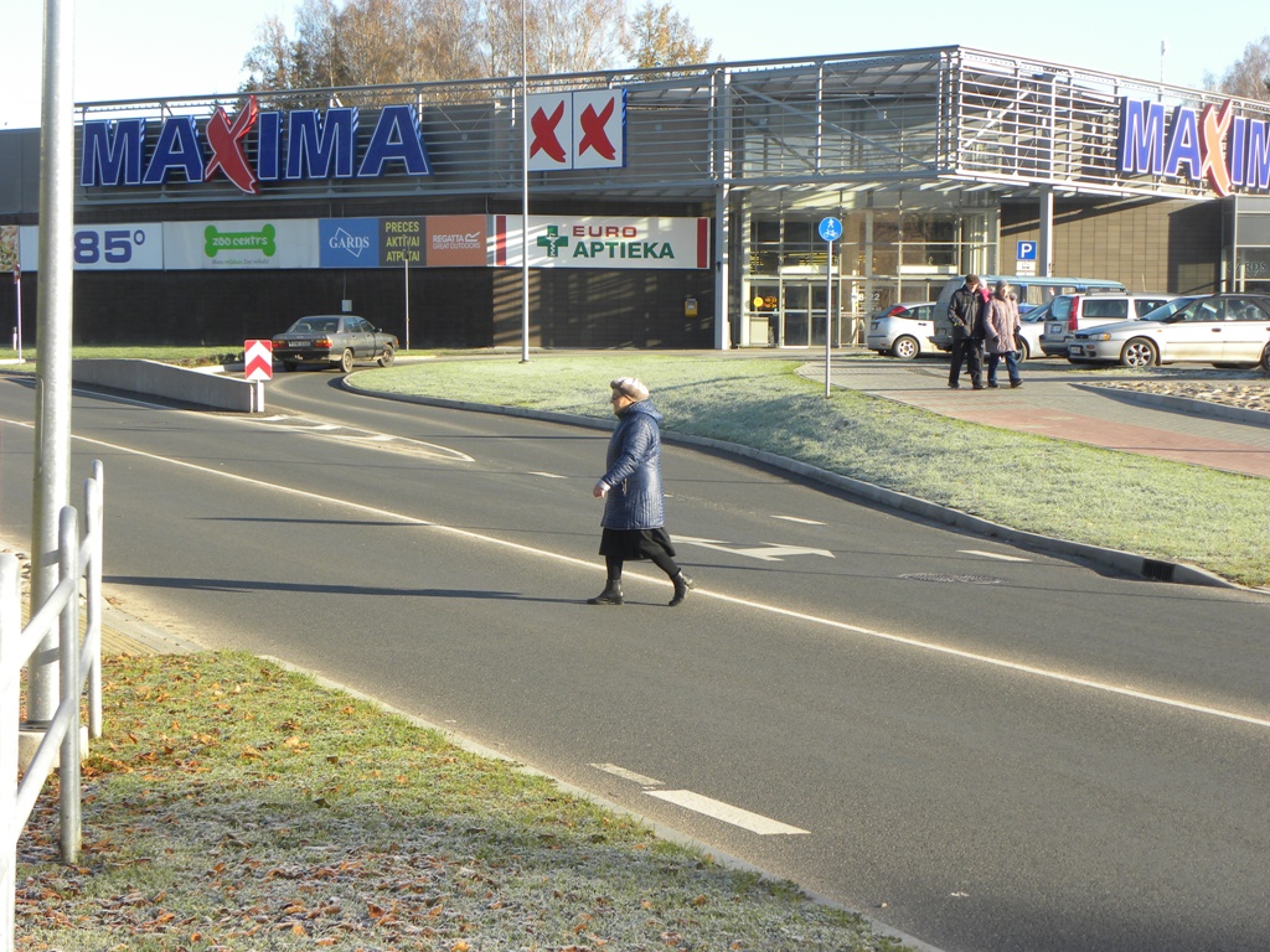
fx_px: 2752
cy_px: 476
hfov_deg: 26.0
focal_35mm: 75
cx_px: 635
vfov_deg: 19.6
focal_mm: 13.4
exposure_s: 1/183
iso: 64
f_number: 4.5
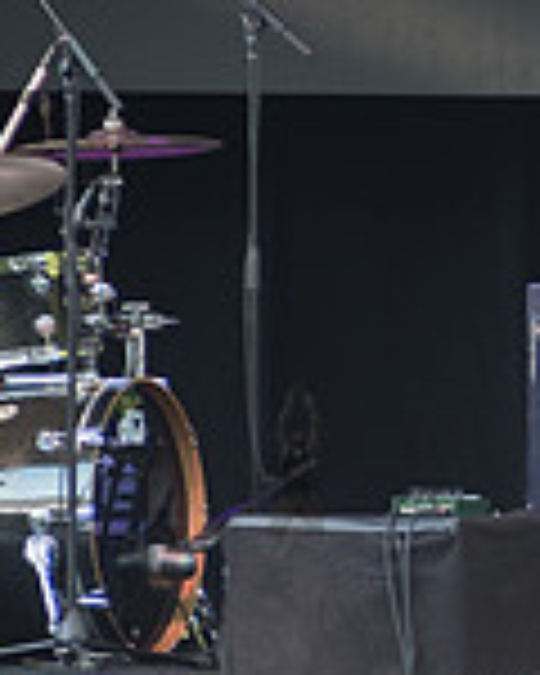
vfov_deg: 2.4
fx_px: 16002
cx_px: 1108
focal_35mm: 801
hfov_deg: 1.9
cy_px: 334
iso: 400
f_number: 3.5
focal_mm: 185
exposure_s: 1/400
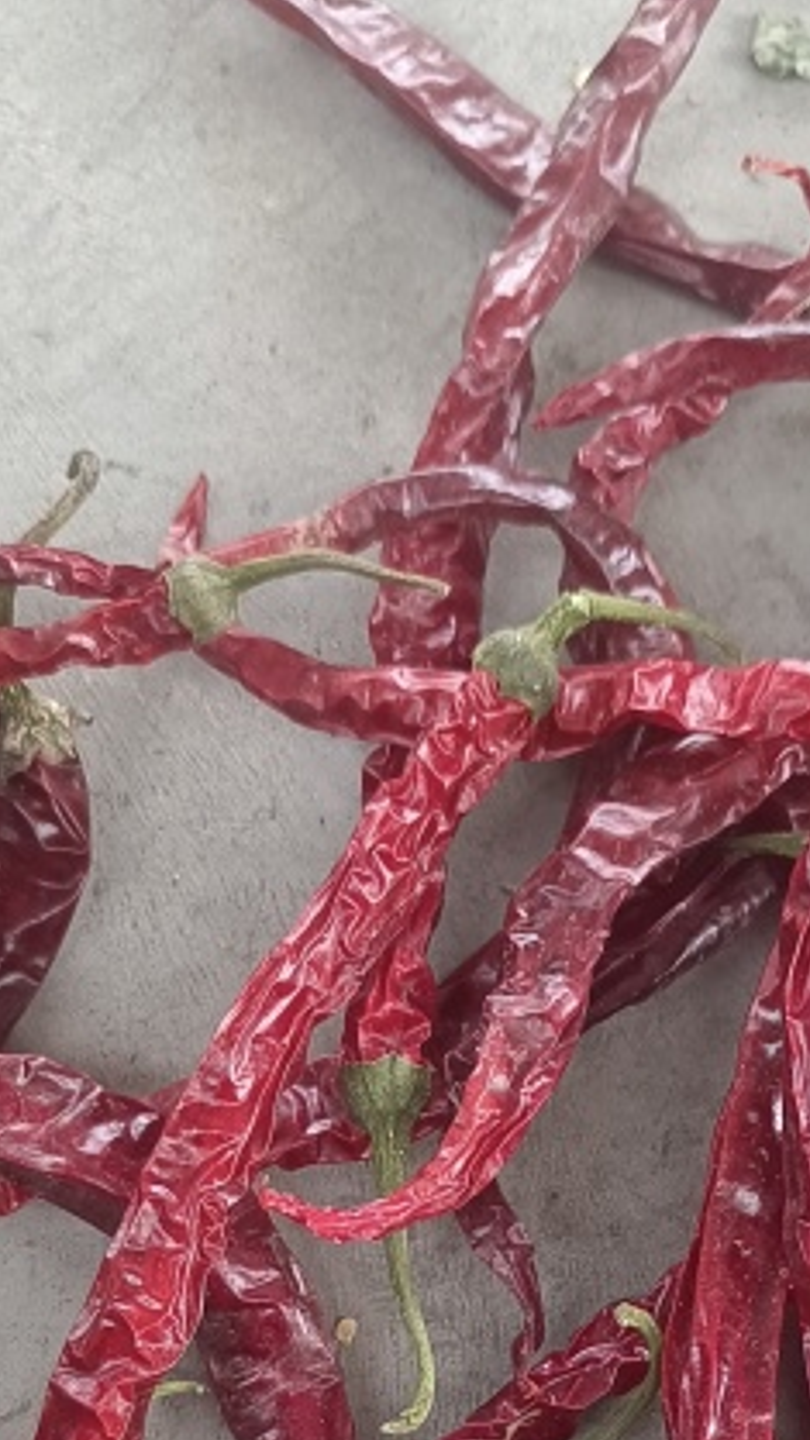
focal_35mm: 64
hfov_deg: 18.8
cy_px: 1504
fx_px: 2445
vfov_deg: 30.1
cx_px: 483
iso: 1111
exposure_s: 1/50
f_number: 1.88
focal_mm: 5.59
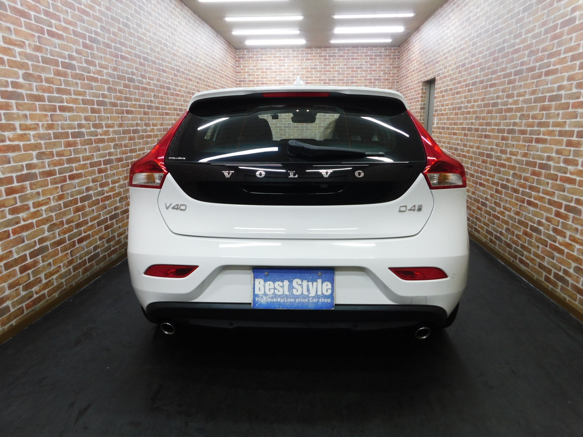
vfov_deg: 58.9
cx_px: 292
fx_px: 387
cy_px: 218
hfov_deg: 73.9
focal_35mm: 23
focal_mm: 4
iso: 160
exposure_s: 1/30
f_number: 3
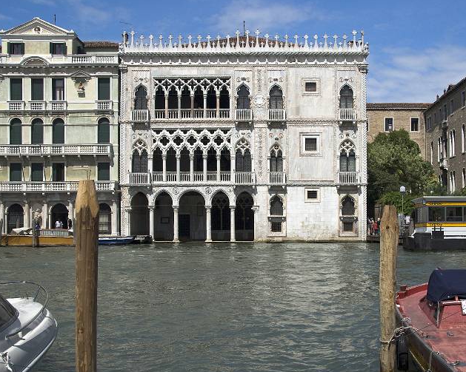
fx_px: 593
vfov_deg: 34.9
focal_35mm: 43
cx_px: 281
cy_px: 194
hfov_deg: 42.7
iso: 200
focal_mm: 24
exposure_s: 1/250
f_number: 8
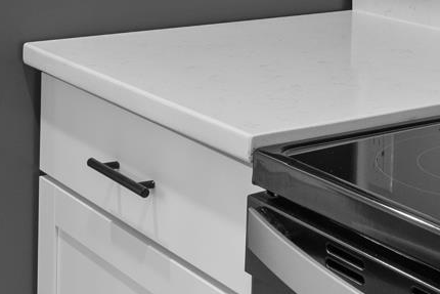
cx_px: 311
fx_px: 1173
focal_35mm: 96
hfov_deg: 21.1
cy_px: -171
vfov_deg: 13.3
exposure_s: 1/2.5
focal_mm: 11
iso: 200
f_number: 6.3
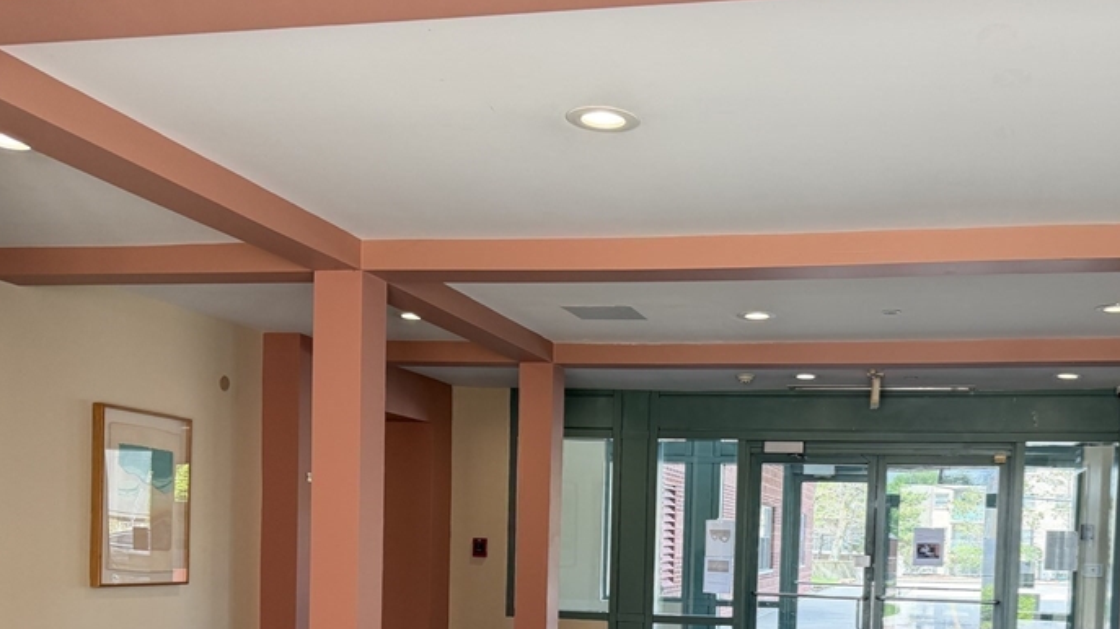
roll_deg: -0.9
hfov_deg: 51.1
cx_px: 699
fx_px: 1158
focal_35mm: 39
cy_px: 590
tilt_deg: -2.8
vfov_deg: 28.9
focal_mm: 6.76
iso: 200
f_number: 1.78
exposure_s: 1/236
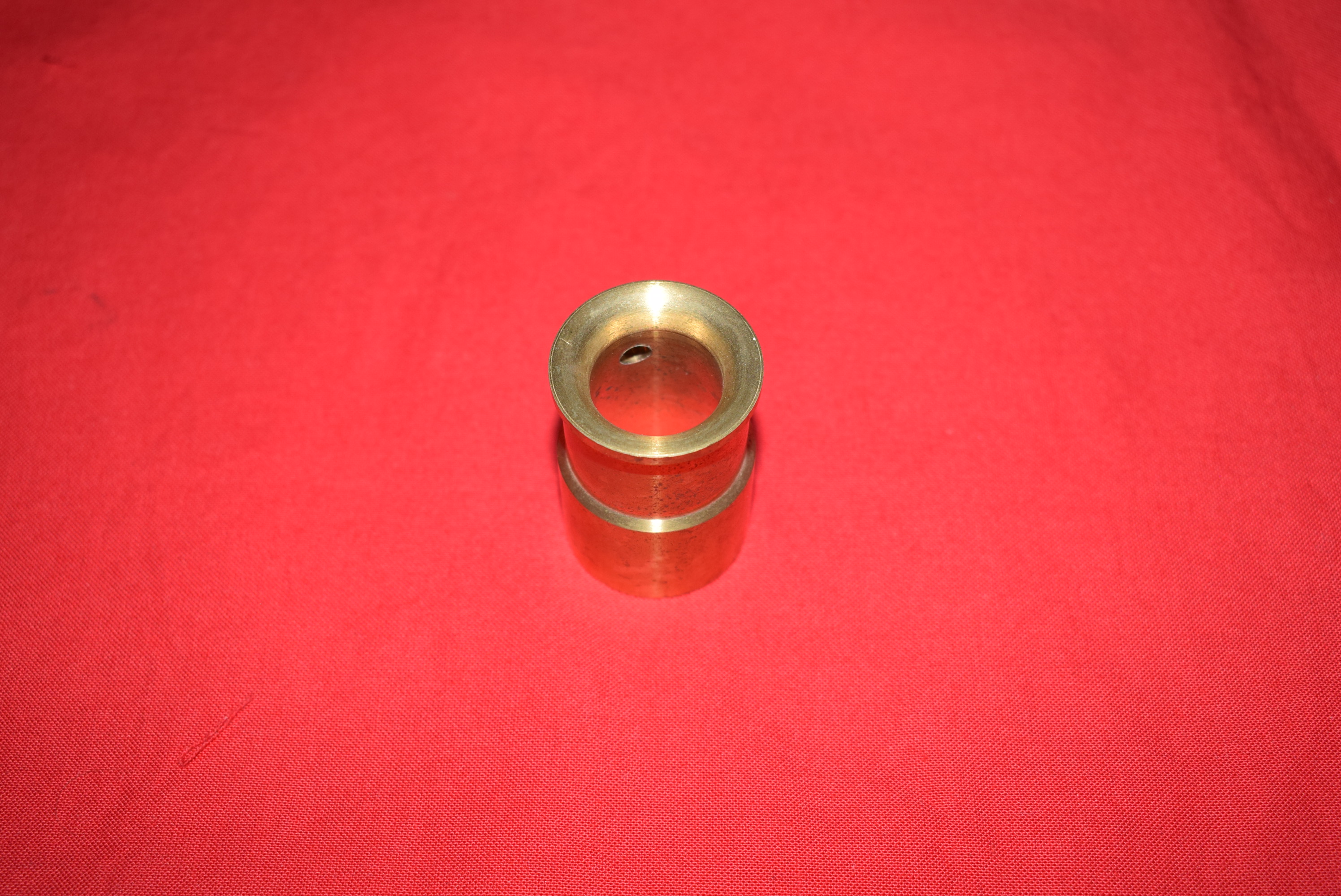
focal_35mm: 44
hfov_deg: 44.9
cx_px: 670
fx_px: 1622
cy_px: 448
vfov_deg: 30.9
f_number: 5.6
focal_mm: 29
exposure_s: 1/100
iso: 400
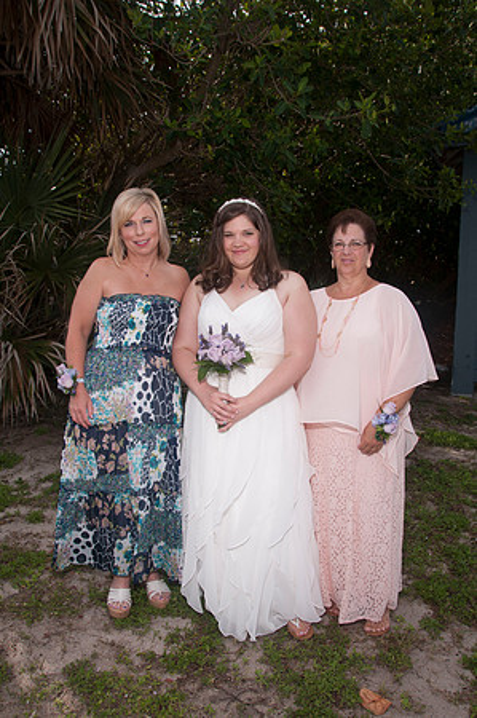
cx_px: 238
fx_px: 538
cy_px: 359
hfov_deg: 47.8
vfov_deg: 67.4
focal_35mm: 27
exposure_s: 1/250
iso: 100
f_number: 8
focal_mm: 18
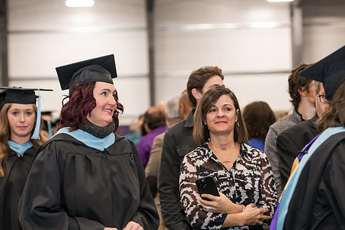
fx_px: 1055
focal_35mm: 110
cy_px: 130
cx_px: 145
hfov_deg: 18.6
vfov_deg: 12.5
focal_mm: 86
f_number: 3.2
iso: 2000
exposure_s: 1/200
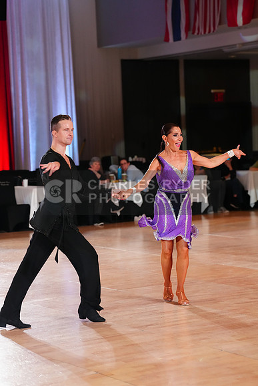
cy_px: 193
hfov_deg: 14.4
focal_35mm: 95
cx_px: 129
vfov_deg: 21.5
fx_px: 1021
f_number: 3.2
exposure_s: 1/640
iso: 3200
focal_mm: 95
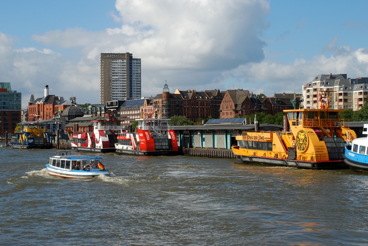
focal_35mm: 60
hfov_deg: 33.4
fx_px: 614
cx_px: 184
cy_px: 123
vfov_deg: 22.7
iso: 180
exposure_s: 1/250
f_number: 10
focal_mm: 40
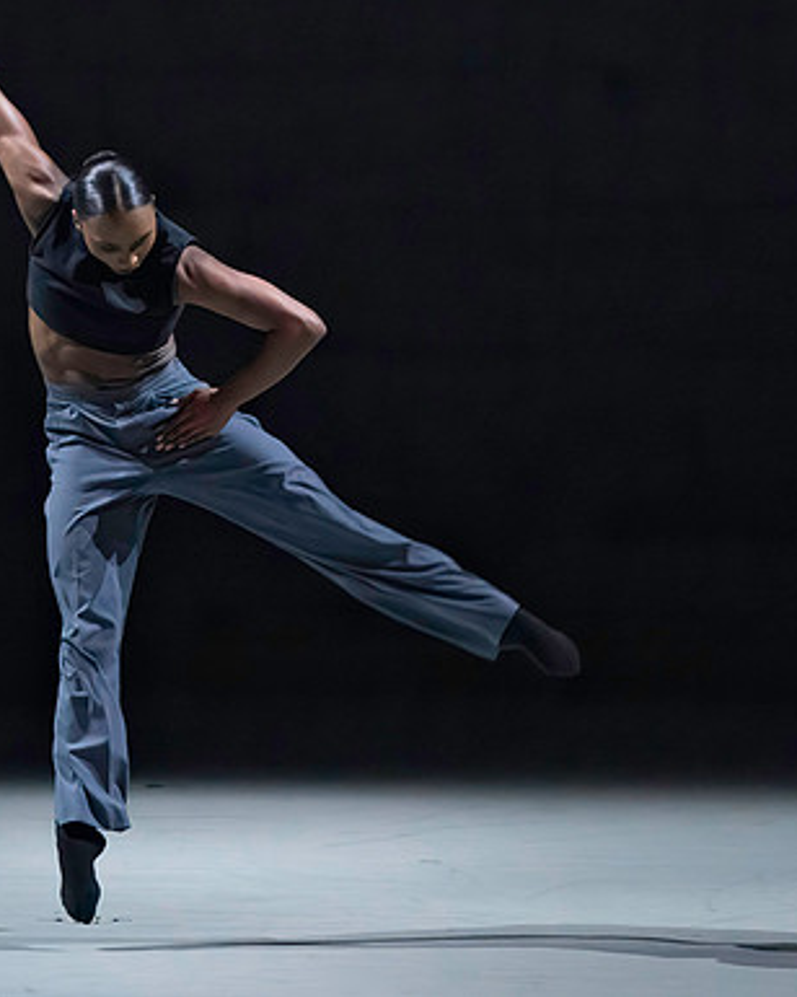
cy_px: 368
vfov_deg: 3.5
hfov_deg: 2.8
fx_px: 16246
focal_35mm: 551
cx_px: 392
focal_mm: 294
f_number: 5.6
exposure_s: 1/400
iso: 20000
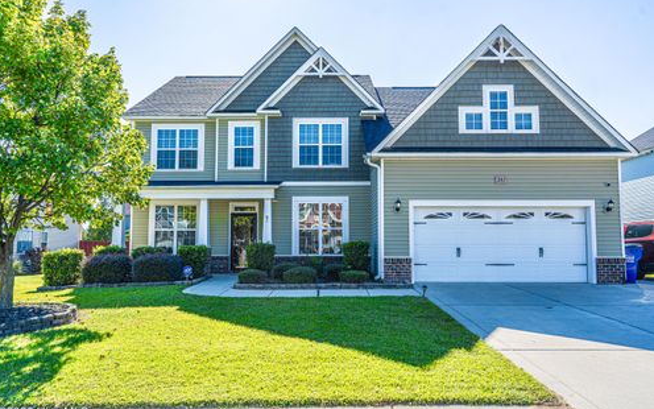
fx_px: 446
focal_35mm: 25
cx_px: 326
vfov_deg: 49.3
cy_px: 212
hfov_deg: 72.5
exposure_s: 1/320
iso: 100
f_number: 5.6
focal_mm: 24
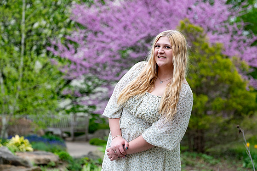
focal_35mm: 111
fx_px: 793
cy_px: 85
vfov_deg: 12.3
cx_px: 129
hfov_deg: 18.4
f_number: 2.8
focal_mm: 71.5
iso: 250
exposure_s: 1/320
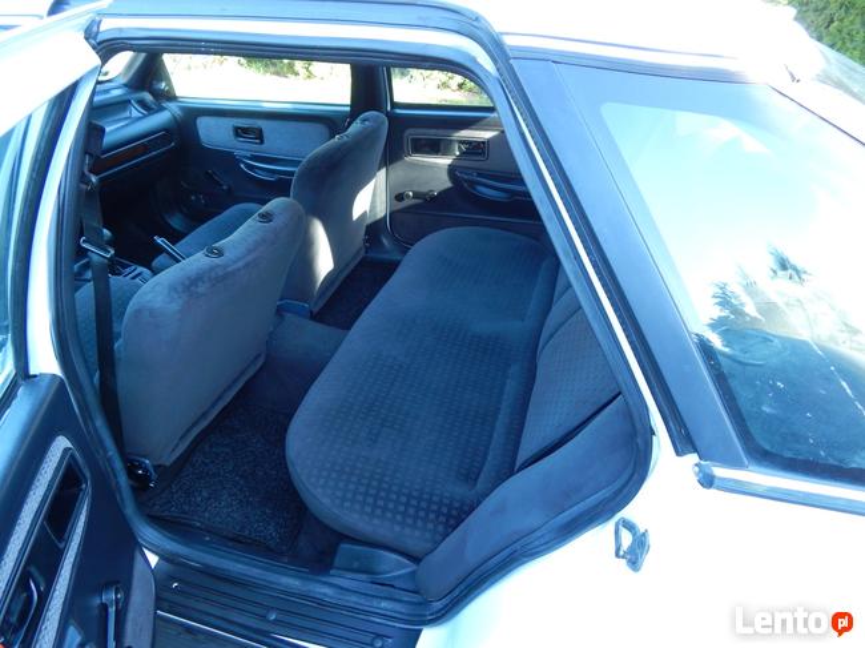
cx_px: 432
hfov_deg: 76.4
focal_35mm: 22
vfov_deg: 61.1
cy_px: 324
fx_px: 550
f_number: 3
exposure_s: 1/40
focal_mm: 4
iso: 125
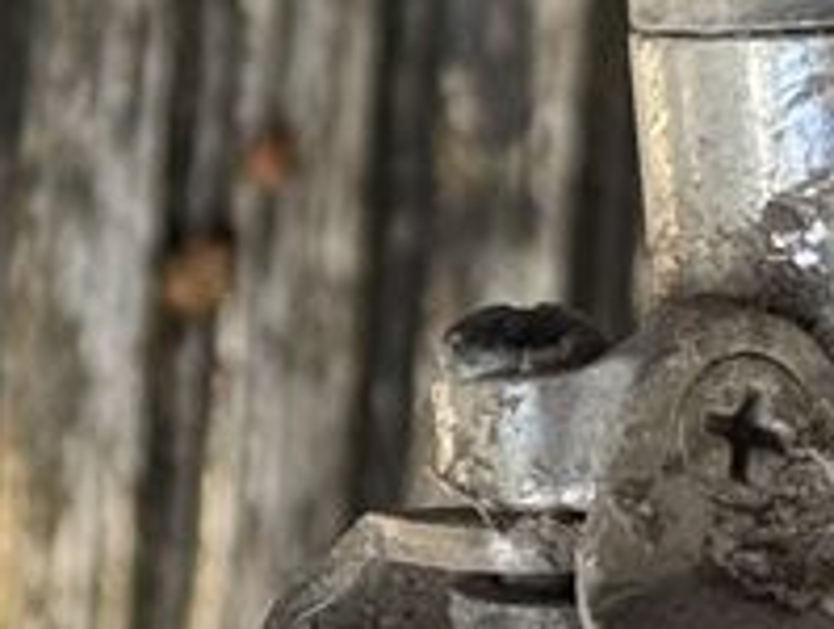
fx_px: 7434
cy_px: -675
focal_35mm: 308
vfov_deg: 4.8
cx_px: -641
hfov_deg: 6.3
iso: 64
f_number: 1.78
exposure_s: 1/527
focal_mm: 6.76
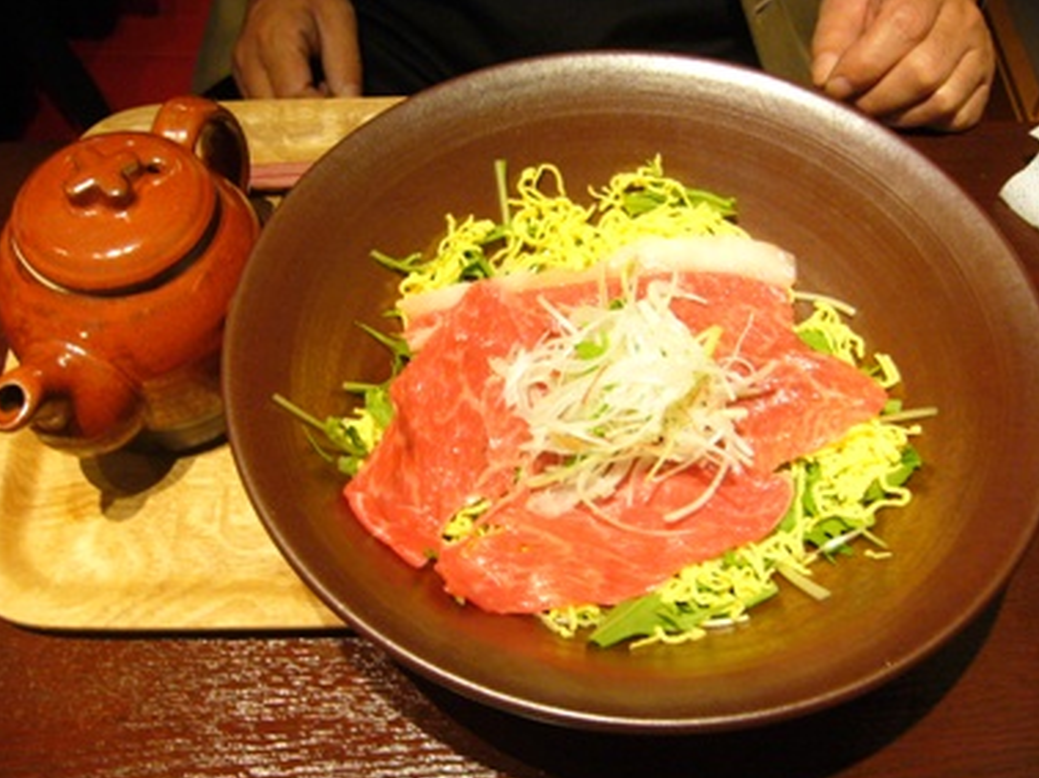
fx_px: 1140
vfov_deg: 37.7
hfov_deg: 49.0
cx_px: 514
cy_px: 397
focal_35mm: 38
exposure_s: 1/8
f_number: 2.8
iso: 200
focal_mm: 5.8
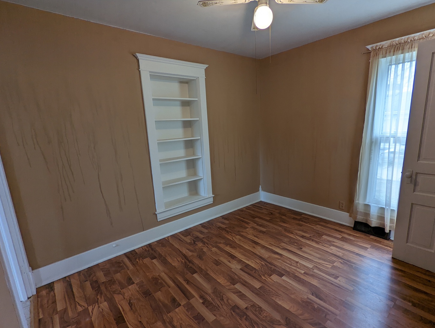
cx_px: 227
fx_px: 214
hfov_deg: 90.9
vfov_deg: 74.8
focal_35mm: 17
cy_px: 173
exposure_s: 1/120
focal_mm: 2.35
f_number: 2.2
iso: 72
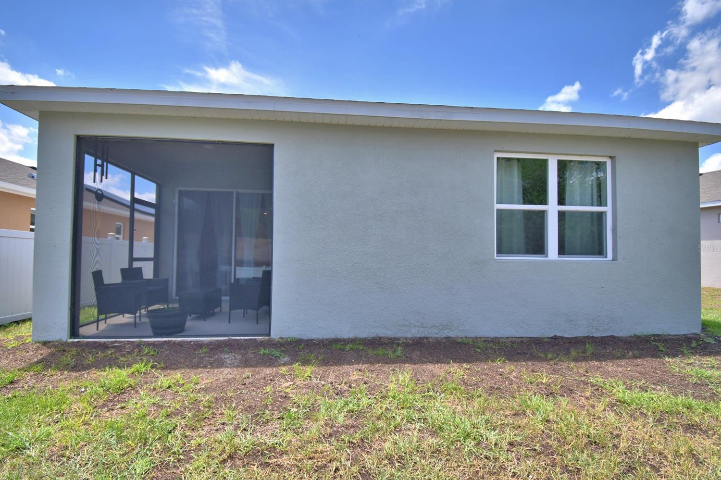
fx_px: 320
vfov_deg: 73.7
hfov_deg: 96.8
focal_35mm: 16
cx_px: 356
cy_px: 248
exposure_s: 1/500
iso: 100
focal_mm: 10
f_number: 4.5
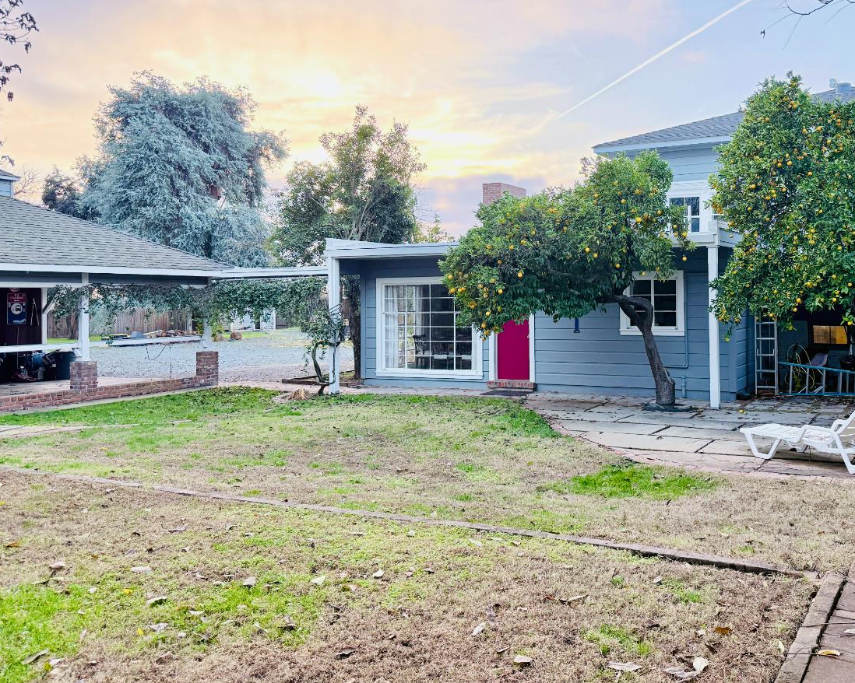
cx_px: 565
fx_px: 810
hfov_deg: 54.6
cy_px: 277
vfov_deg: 45.6
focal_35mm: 32
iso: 125
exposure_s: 1/243
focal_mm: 6.76
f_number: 1.78
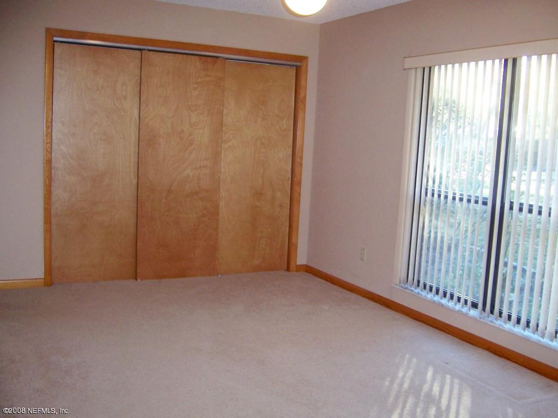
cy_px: 209
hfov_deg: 51.4
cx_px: 279
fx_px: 580
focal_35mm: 36
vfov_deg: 39.7
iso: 125
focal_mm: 6.2
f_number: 2.8
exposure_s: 1/60
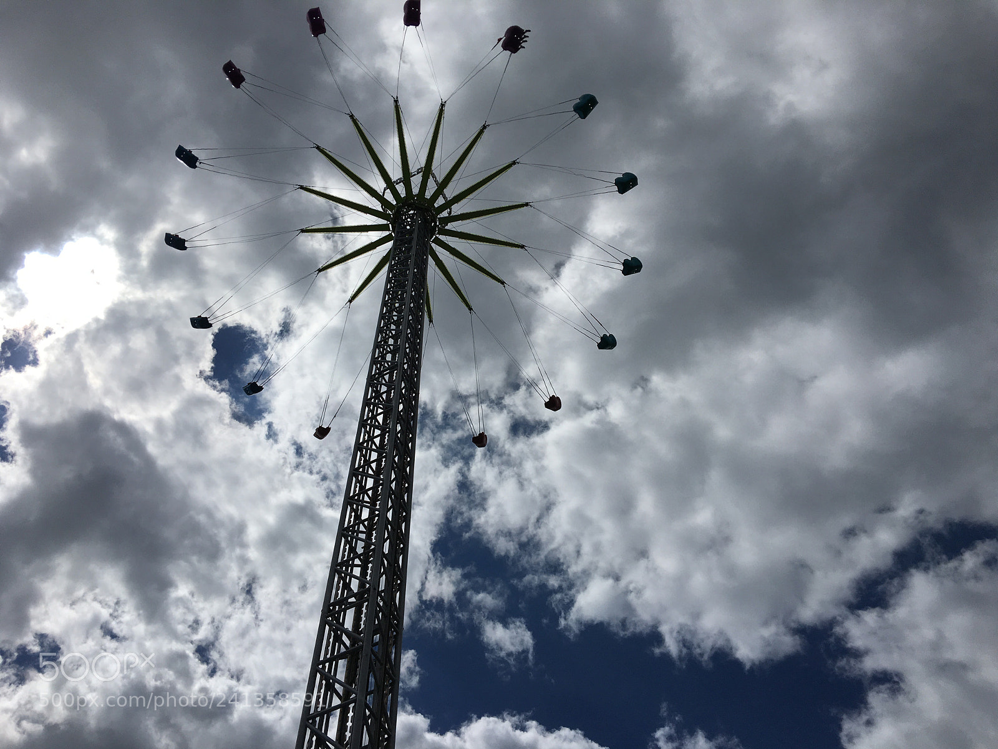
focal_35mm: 29
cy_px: 374
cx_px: 499
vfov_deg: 48.2
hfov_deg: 61.7
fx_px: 836
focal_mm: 4.15
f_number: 2.2
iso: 25
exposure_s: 1/10989
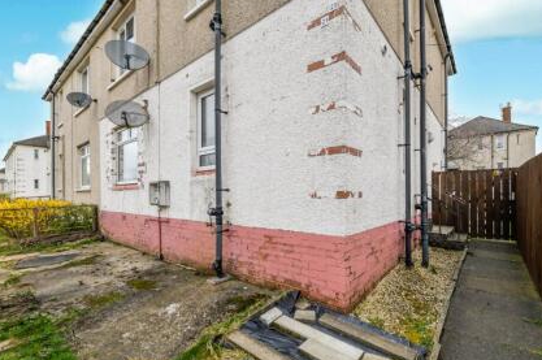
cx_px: 298
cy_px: 196
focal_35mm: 16
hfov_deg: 96.5
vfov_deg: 73.5
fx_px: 241
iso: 100
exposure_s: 1/50
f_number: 6.3
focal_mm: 14
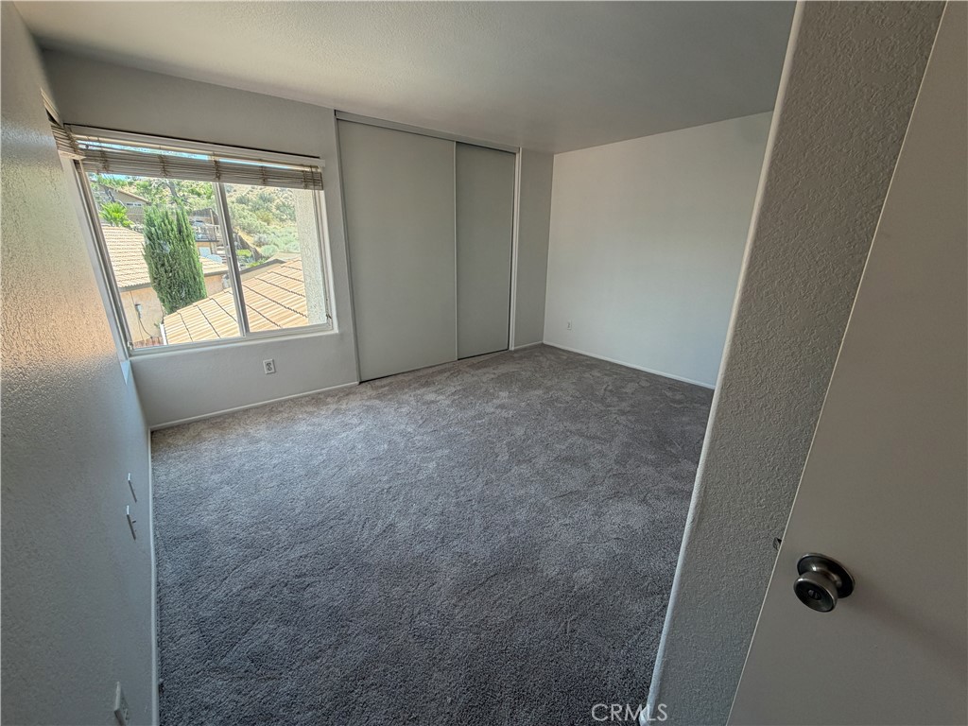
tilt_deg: -17.2
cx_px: 484
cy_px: 363
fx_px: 391
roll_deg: +0.1
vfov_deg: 85.7
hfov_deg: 102.1
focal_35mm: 14
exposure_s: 1/121
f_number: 2.2
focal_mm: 2.22
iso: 80
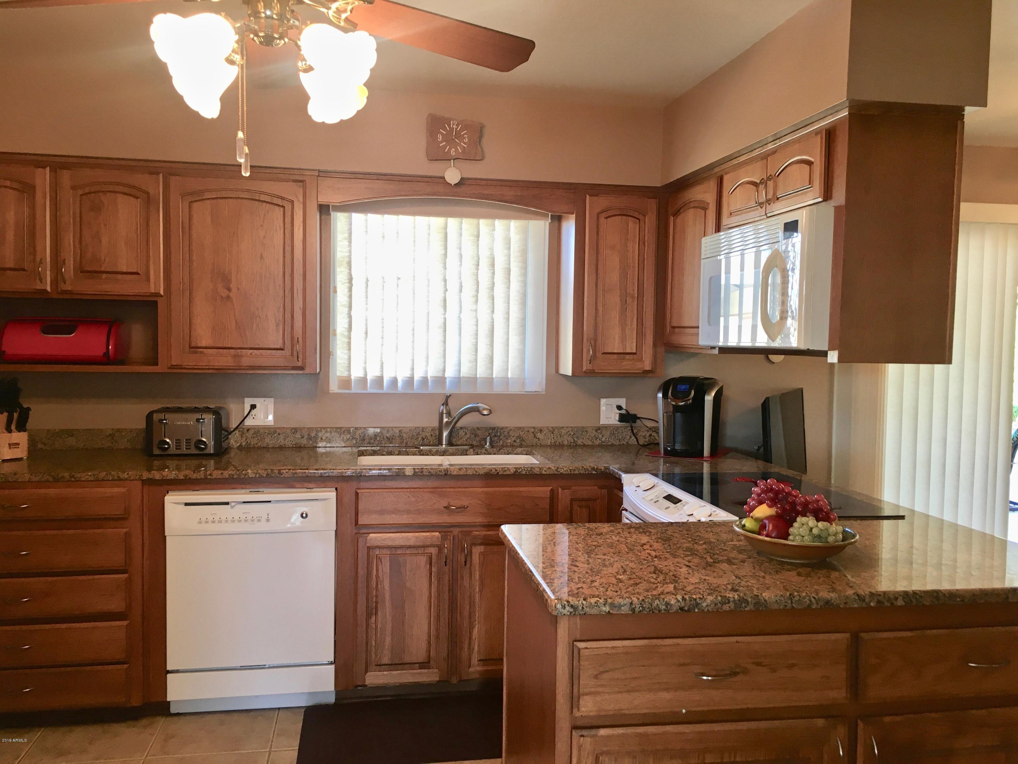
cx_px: 509
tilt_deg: -3.5
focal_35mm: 29
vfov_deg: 48.2
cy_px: 382
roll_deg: -0.8
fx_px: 853
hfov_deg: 61.7
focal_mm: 4.15
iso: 50
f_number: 2.2
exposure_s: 1/30
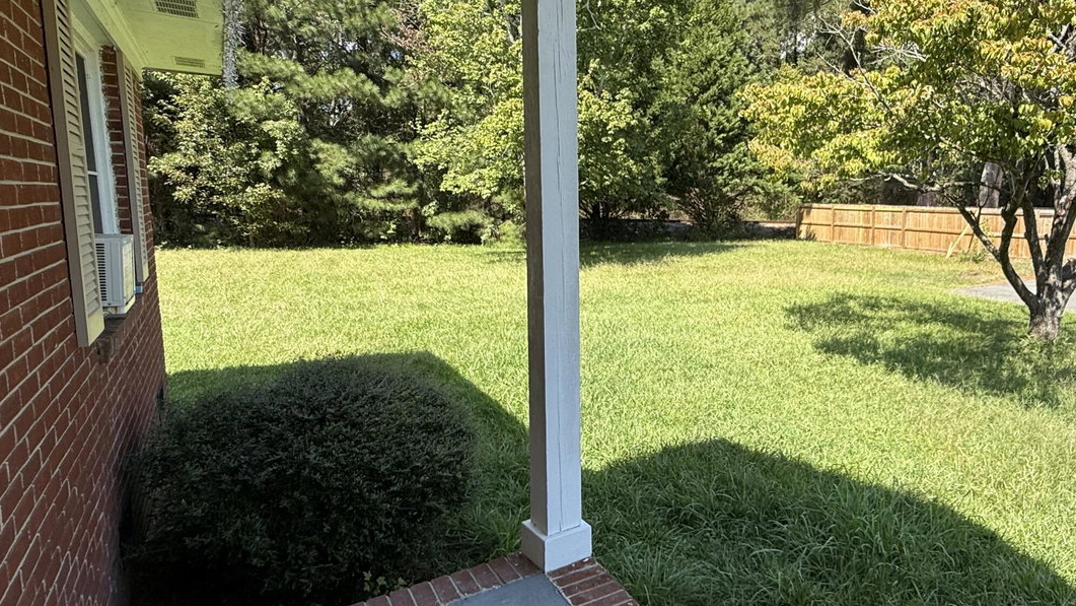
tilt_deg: -5.6
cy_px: 285
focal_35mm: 23
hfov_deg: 75.7
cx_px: 733
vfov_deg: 49.5
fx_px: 656
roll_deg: -1.6
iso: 50
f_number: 2.2
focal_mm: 2.22
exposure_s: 1/514
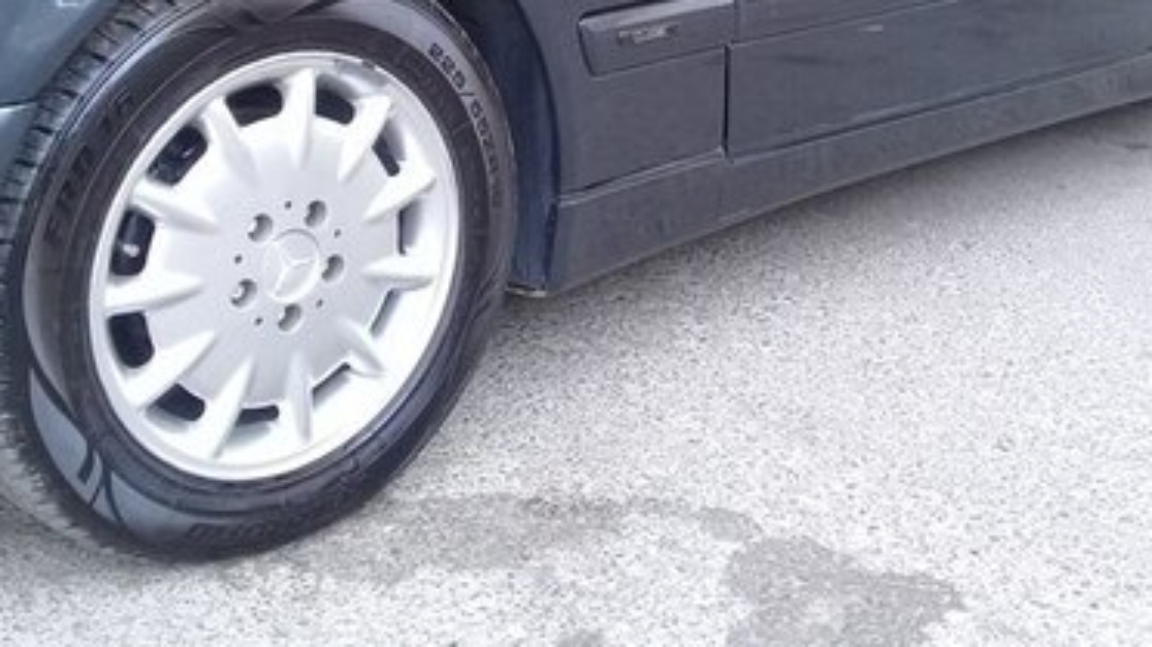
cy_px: -79
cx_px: 641
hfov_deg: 34.9
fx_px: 1832
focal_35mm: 60
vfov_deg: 19.2
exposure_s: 1/50
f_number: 2.2
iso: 64
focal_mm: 3.3
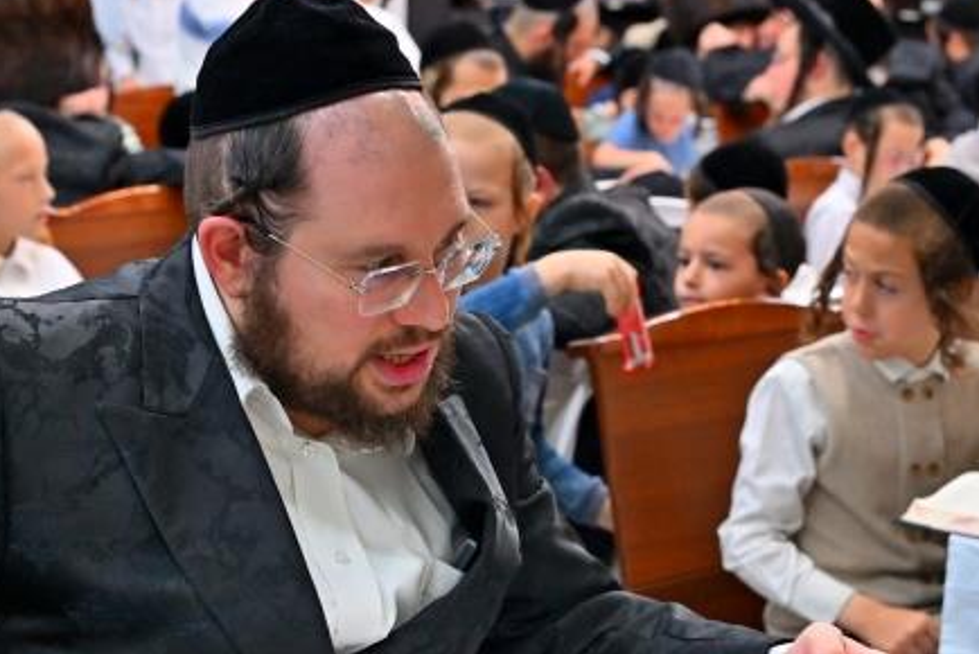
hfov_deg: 22.1
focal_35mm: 92
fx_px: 2503
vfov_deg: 14.8
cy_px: 560
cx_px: 564
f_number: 4
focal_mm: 39
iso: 800
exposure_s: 1/200
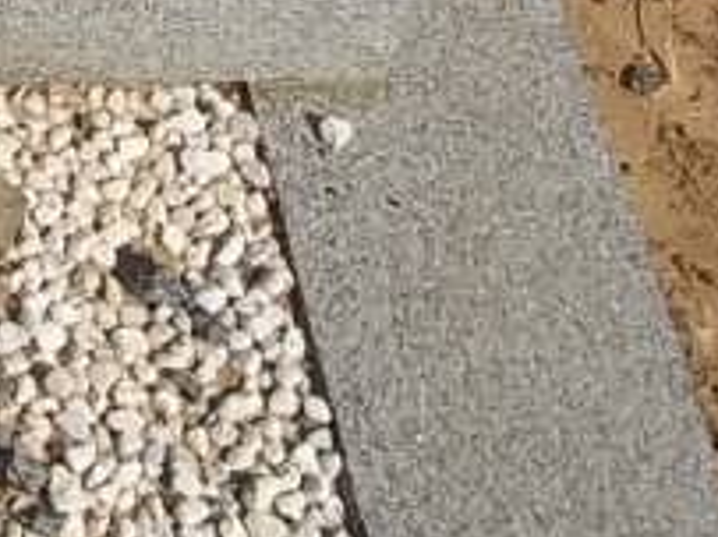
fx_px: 3918
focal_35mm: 189
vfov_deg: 7.6
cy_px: -378
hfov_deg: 9.7
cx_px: -771
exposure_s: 1/640
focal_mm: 5.7
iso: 80
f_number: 5.5
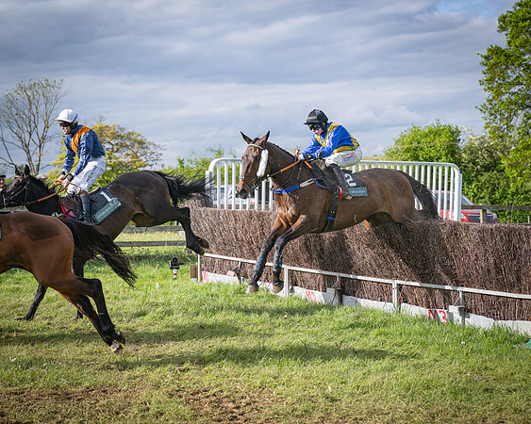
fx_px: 1238
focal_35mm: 79
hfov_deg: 24.2
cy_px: 212
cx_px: 266
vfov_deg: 19.4
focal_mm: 70
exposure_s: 1/3200
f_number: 4
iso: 400
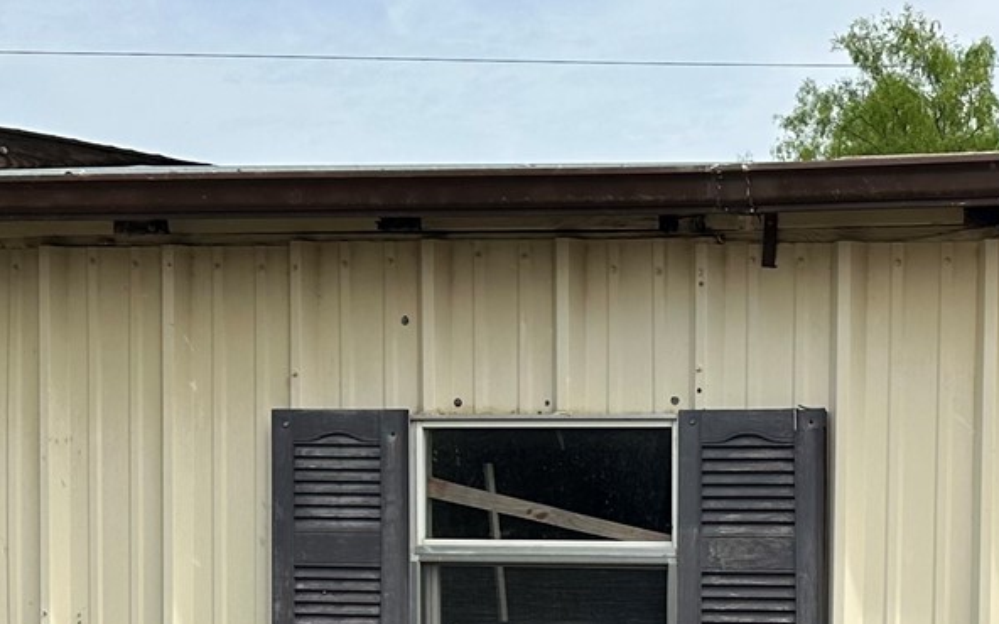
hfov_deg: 22.6
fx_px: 2396
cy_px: 702
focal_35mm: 88
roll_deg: -0.1
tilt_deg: -3.4
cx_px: 996
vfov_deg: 14.5
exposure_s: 1/4348
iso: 80
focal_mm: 6.86
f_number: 1.78
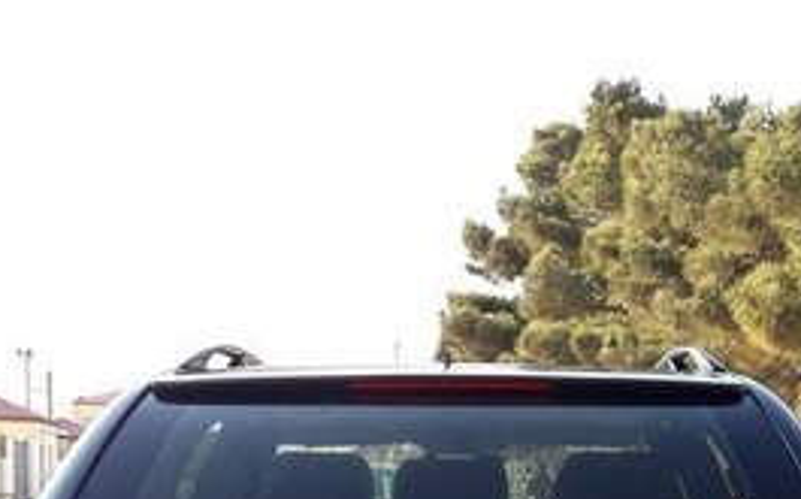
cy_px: 709
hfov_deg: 27.8
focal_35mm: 74
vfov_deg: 16.3
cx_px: 496
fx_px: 1614
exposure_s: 1/275
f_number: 1.9
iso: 40
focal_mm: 3.7
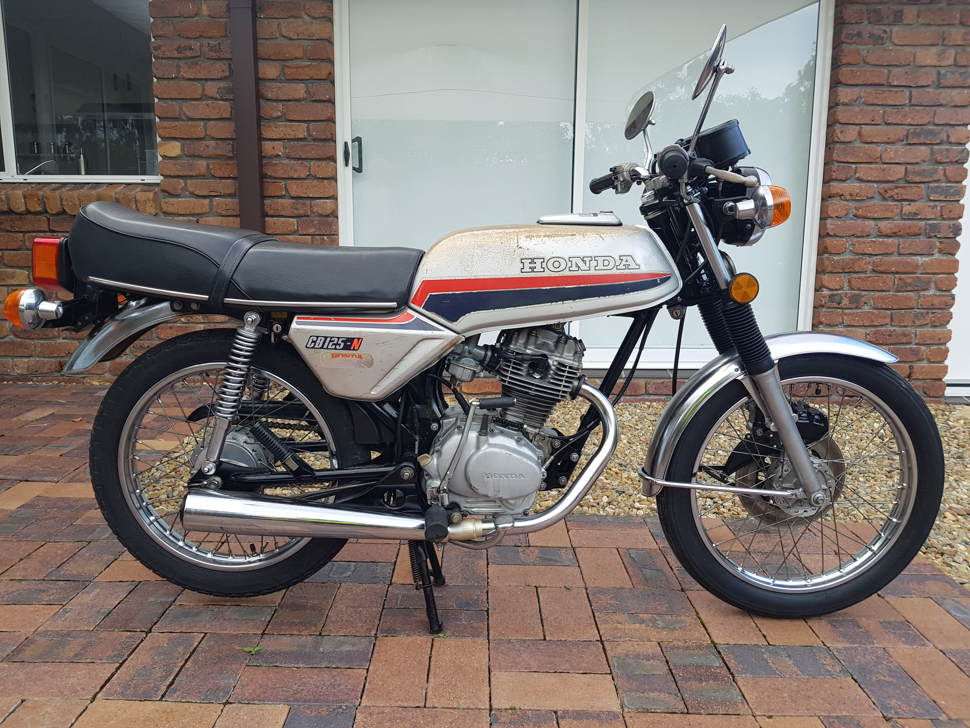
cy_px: 364
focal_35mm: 26
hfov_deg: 67.3
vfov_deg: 53.1
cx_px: 485
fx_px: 729
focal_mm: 4.2
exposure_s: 1/128
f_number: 1.7
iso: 40
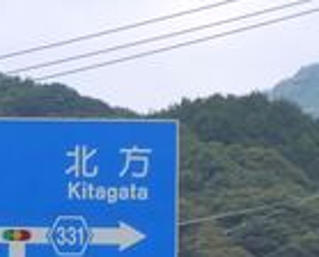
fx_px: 5198
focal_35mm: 549
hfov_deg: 3.5
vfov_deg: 2.8
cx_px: 44
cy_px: 285
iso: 100
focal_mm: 35
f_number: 5.6
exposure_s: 1/250
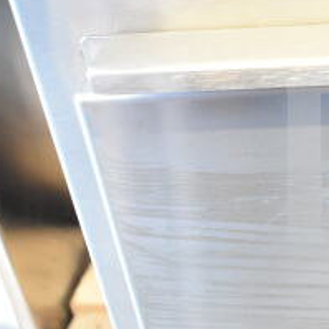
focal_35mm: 86
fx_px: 925
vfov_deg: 20.1
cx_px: 428
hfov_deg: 18.7
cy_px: 206
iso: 2000
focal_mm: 22
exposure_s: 1/30
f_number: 3.8
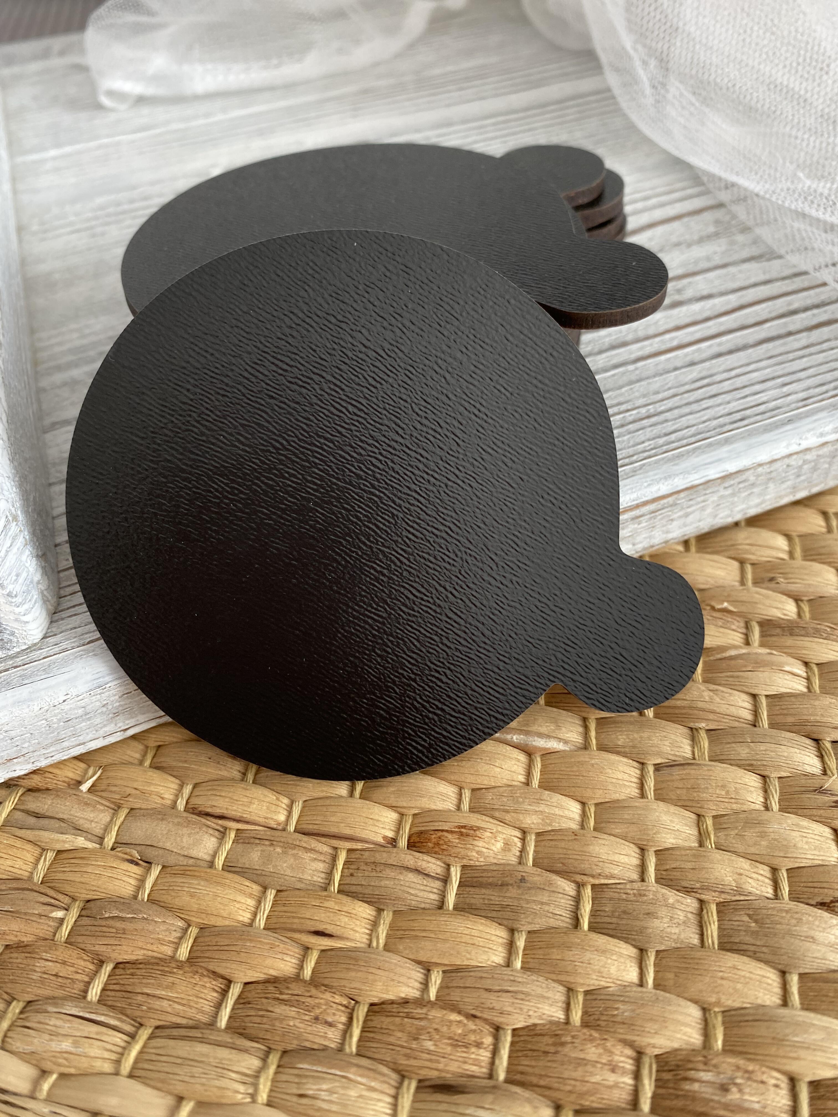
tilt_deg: -44.9
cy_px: 558
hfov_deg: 53.1
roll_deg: +7.2
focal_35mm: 26
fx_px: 839
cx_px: 419
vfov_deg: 67.3
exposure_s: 1/115
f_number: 1.8
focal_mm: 4.25
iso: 125
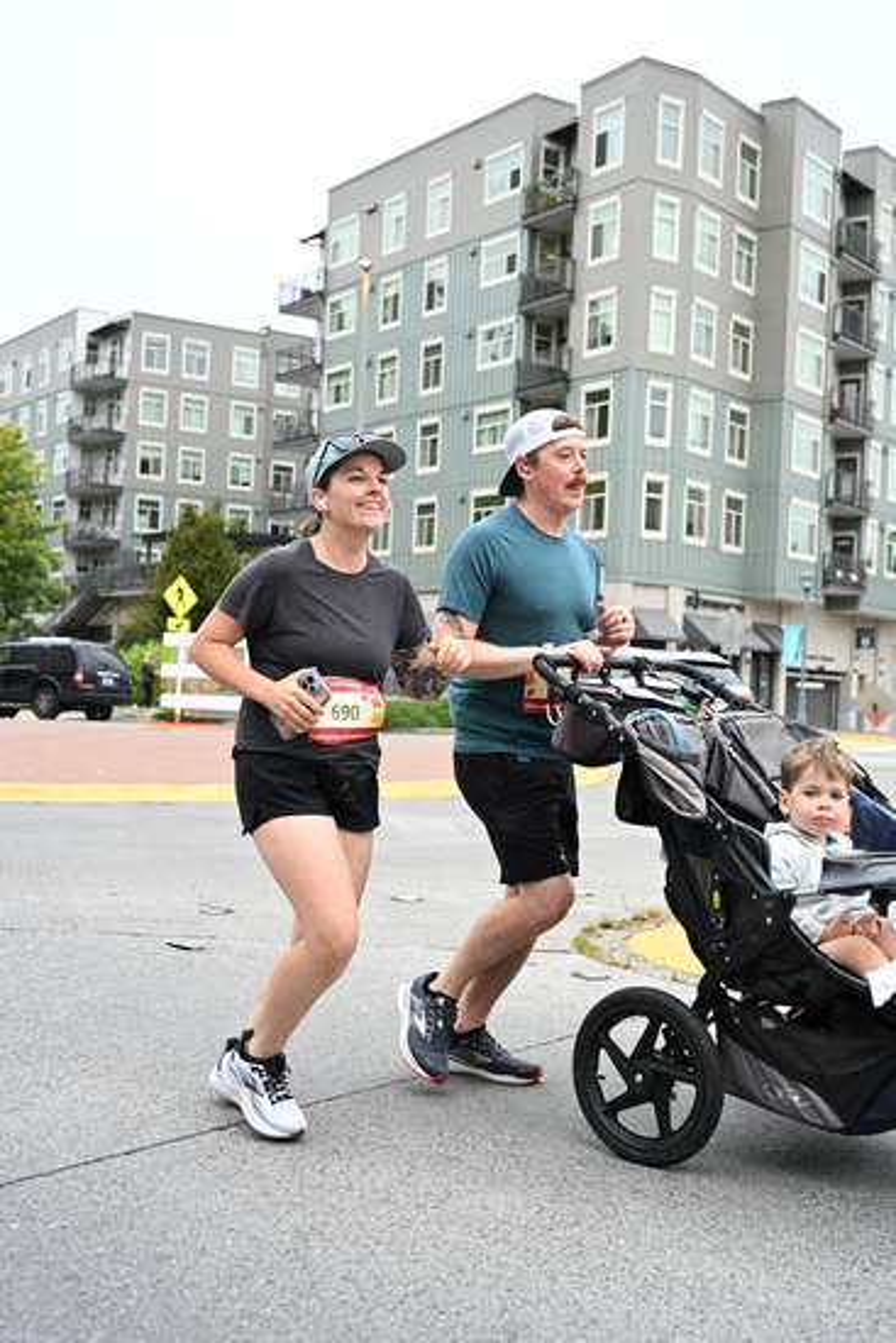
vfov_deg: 46.4
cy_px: 672
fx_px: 1567
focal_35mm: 42
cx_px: 448
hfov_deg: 31.9
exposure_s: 1/640
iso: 1600
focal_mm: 42
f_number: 4
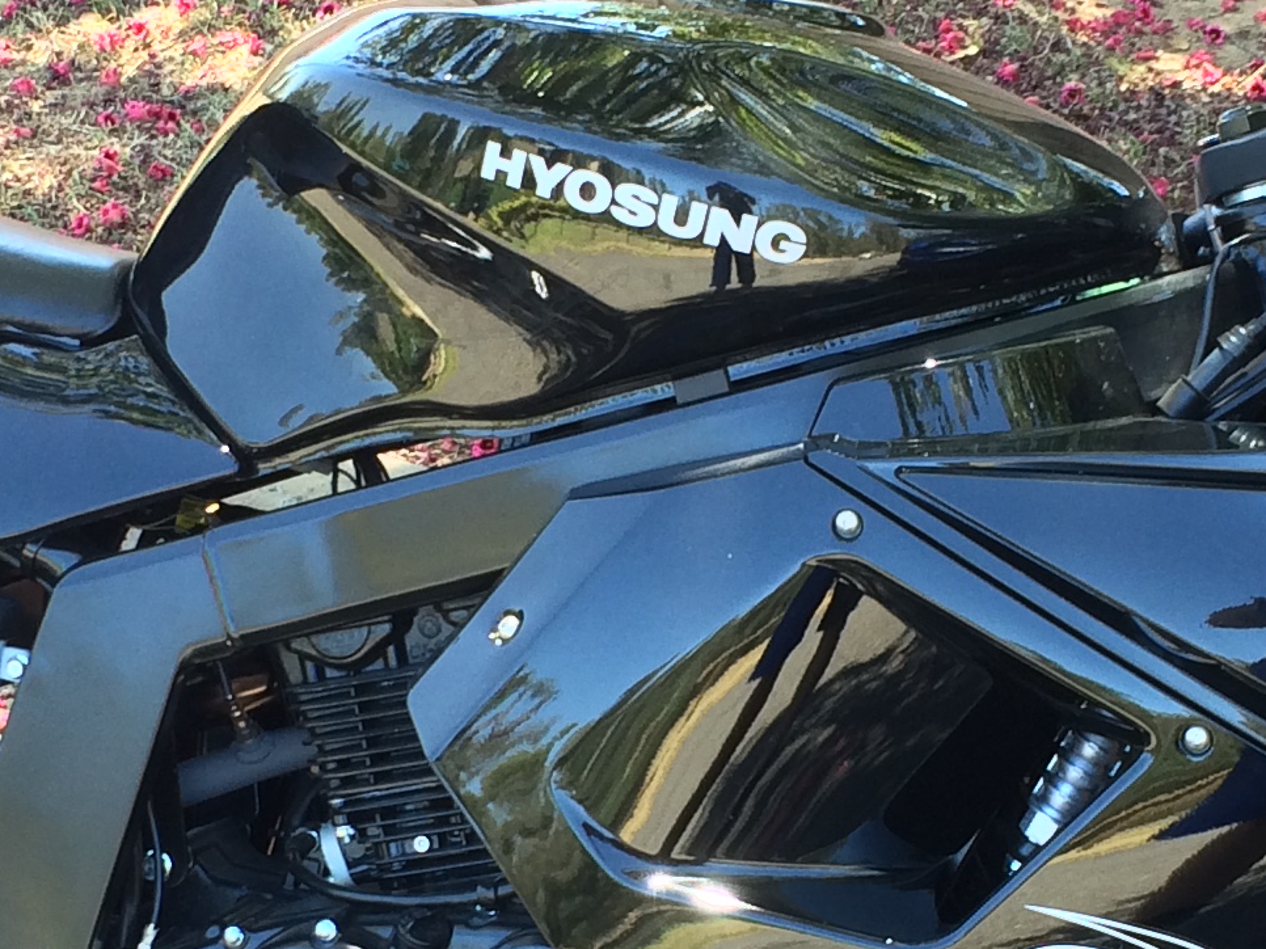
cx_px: 664
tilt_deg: -28.5
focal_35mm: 98
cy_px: 596
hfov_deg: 20.0
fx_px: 3583
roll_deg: -2.5
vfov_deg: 15.1
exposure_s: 1/100
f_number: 2.2
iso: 40
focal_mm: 4.15
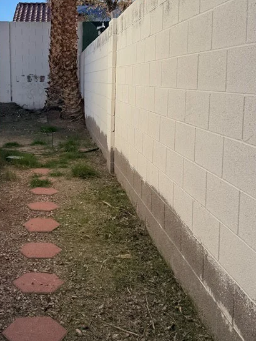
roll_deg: +1.7
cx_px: 56
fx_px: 443
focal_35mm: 45
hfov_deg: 31.5
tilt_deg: -8.7
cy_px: 134
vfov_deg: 41.8
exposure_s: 1/4405
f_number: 1.78
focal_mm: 6.76
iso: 80
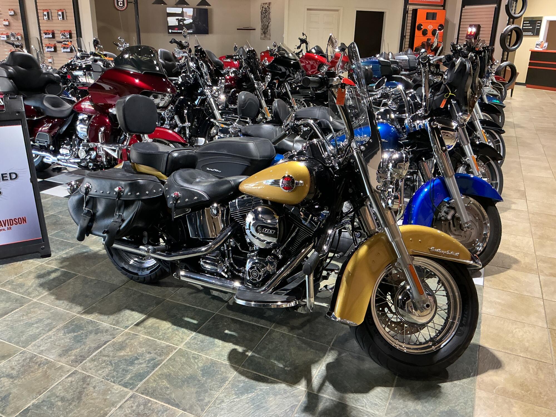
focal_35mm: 29
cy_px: 208
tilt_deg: -20.4
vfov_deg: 48.2
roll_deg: -0.7
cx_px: 278
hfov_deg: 61.7
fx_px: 466
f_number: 1.8
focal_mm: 3
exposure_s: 1/50
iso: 125
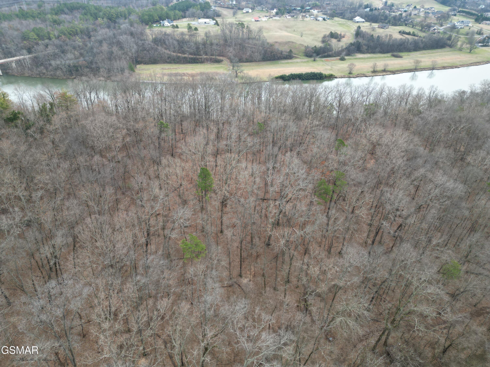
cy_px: 184
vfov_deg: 56.8
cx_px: 245
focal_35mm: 24
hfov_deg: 71.6
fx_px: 340
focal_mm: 6.72
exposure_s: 1/500
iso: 100
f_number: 1.7
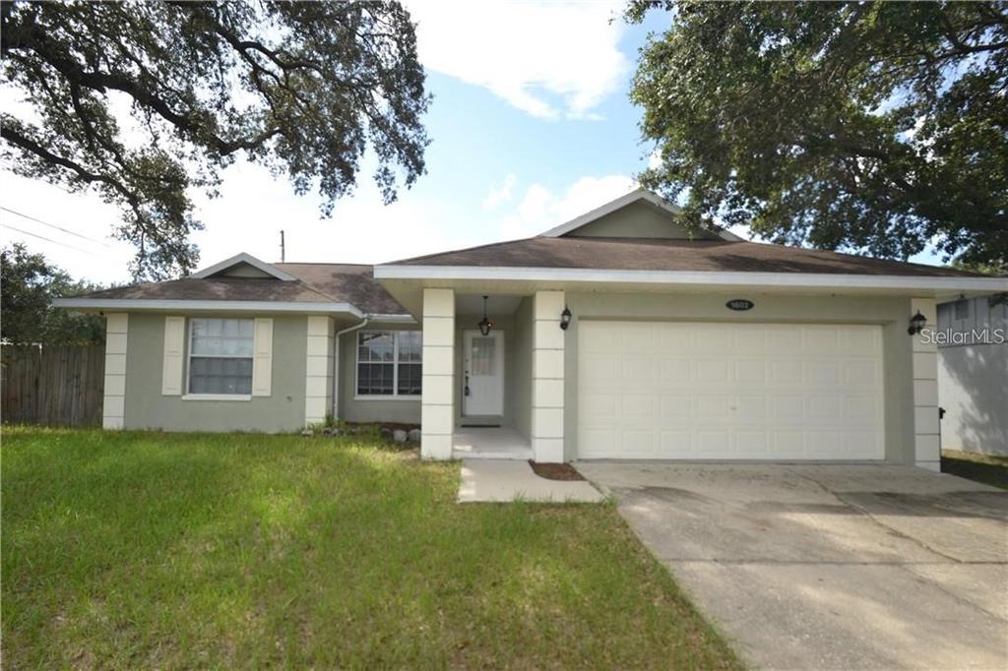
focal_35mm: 15
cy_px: 336
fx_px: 420
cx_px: 504
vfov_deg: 77.3
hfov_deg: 100.4
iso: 100
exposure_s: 1/200
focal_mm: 10
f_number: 7.1
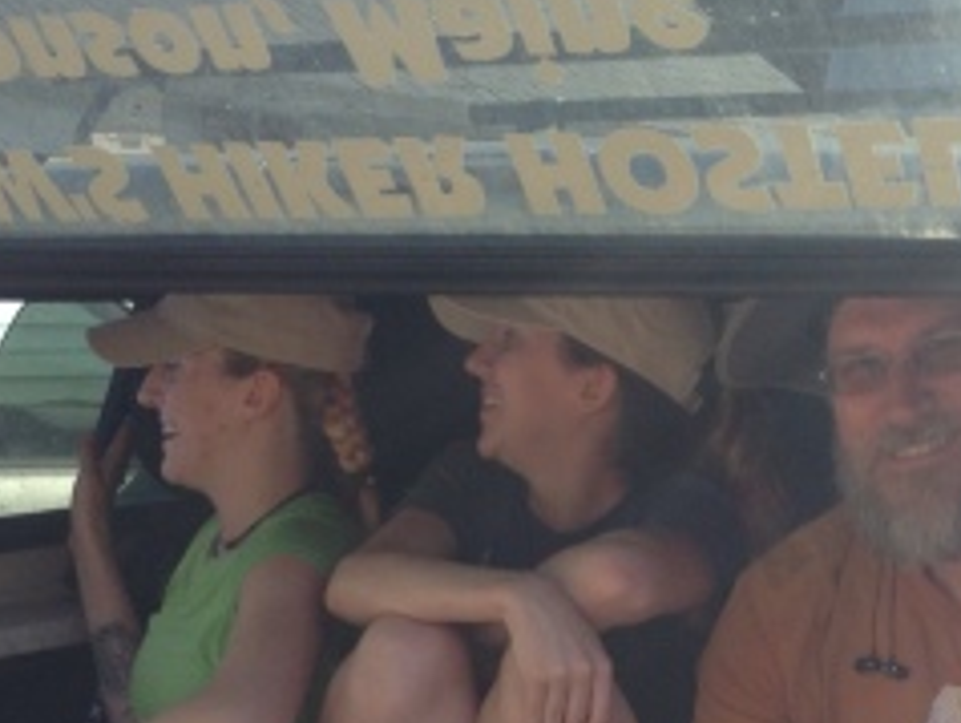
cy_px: 844
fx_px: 2612
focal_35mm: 94
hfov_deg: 20.8
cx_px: 573
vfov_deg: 15.2
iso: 50
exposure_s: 1/295
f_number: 2.4
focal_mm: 4.28
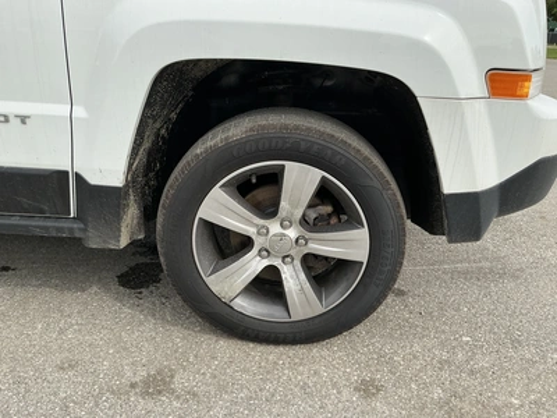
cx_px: 278
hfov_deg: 63.4
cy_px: 209
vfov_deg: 49.7
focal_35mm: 28
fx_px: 451
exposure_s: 1/1076
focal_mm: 3
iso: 25
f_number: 1.8
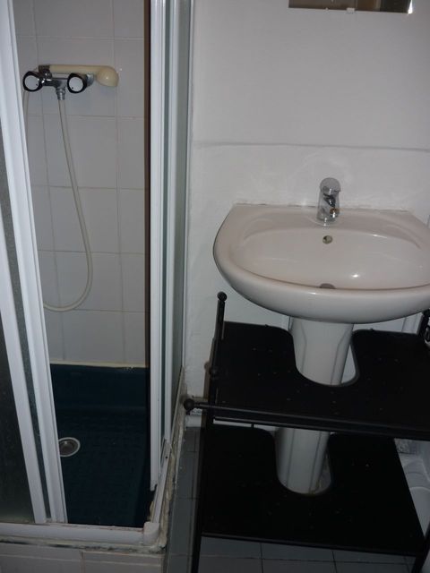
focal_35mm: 33
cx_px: 215
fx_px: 547
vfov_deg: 55.4
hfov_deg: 42.9
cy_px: 286
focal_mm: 5.5
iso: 100
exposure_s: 1/30
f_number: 2.8
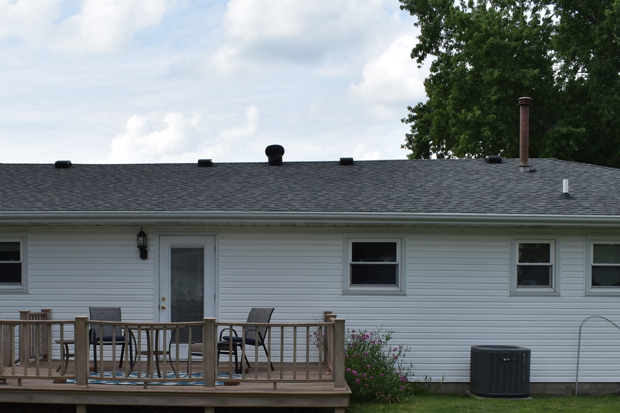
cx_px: 271
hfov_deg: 44.4
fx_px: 758
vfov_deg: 30.0
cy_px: 310
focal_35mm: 44
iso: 100
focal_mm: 18
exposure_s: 1/200
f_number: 9
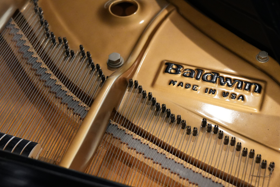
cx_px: 142
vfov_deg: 24.6
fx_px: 428
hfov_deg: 36.2
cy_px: 72
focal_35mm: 55
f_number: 2.8
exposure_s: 1/160
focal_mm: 28
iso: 2500
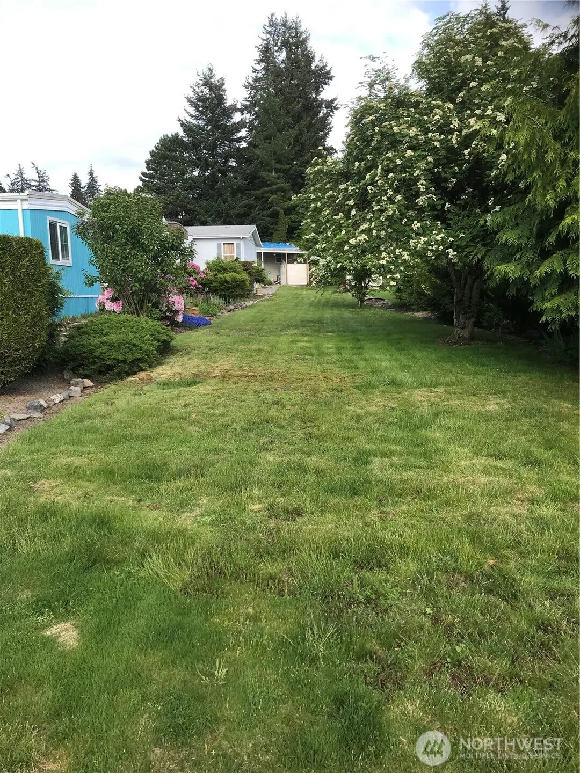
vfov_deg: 63.4
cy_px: 386
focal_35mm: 28
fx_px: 626
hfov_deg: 49.7
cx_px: 290
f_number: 1.8
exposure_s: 1/840
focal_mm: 3.99
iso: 20
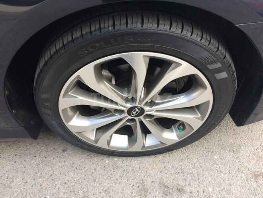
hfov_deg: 61.7
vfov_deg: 48.2
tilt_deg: -48.4
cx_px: 132
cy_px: 99
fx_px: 220
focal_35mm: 29
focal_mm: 4.15
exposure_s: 1/100
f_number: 2.2
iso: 40
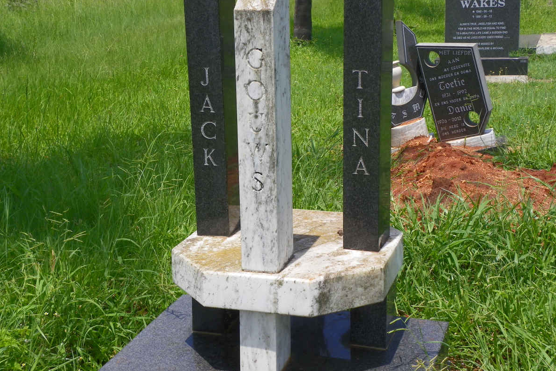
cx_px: 281
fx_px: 942
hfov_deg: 32.9
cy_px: 165
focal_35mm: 61
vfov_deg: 22.2
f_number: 5.6
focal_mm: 10.3
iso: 64
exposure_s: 1/250
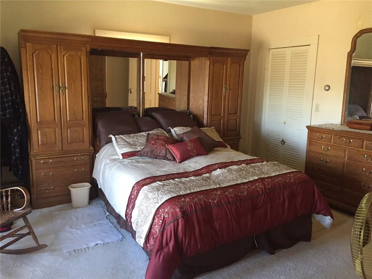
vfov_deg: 48.2
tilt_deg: -10.0
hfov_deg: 61.7
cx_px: 186
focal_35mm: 29
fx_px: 312
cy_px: 140
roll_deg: -1.8
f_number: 2.2
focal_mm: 4.15
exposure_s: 1/24
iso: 250
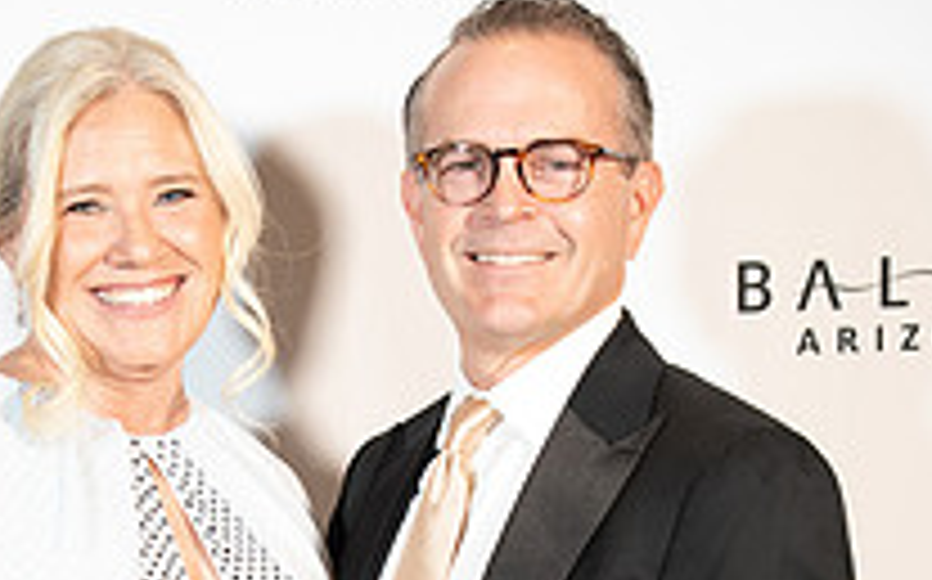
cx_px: 320
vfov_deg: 9.0
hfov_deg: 14.7
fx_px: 3604
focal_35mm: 142
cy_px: 805
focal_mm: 64
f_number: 2.8
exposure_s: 1/160
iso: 1600
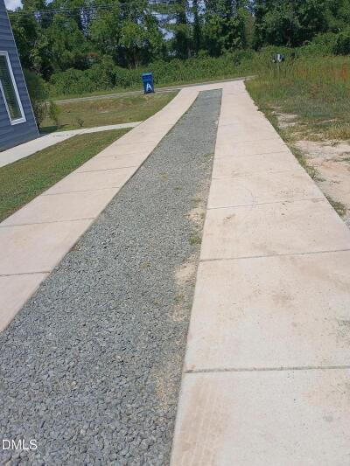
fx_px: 391
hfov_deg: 48.2
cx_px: 175
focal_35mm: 29
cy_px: 233
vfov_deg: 61.6
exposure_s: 1/1866
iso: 102
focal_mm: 4.27
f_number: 1.8
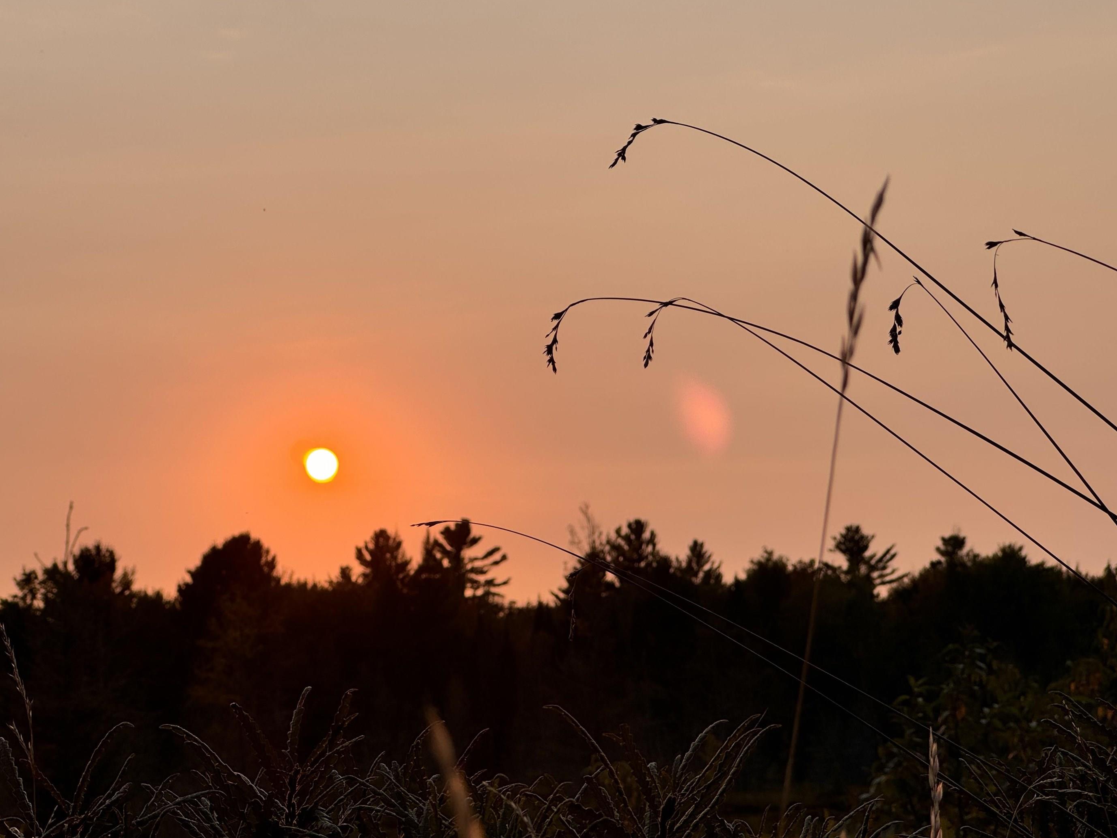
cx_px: 519
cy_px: 454
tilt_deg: +6.6
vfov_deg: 17.2
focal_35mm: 86
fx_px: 2775
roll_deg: +2.4
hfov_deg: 22.8
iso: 25
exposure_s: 1/506
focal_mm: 9
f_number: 2.8
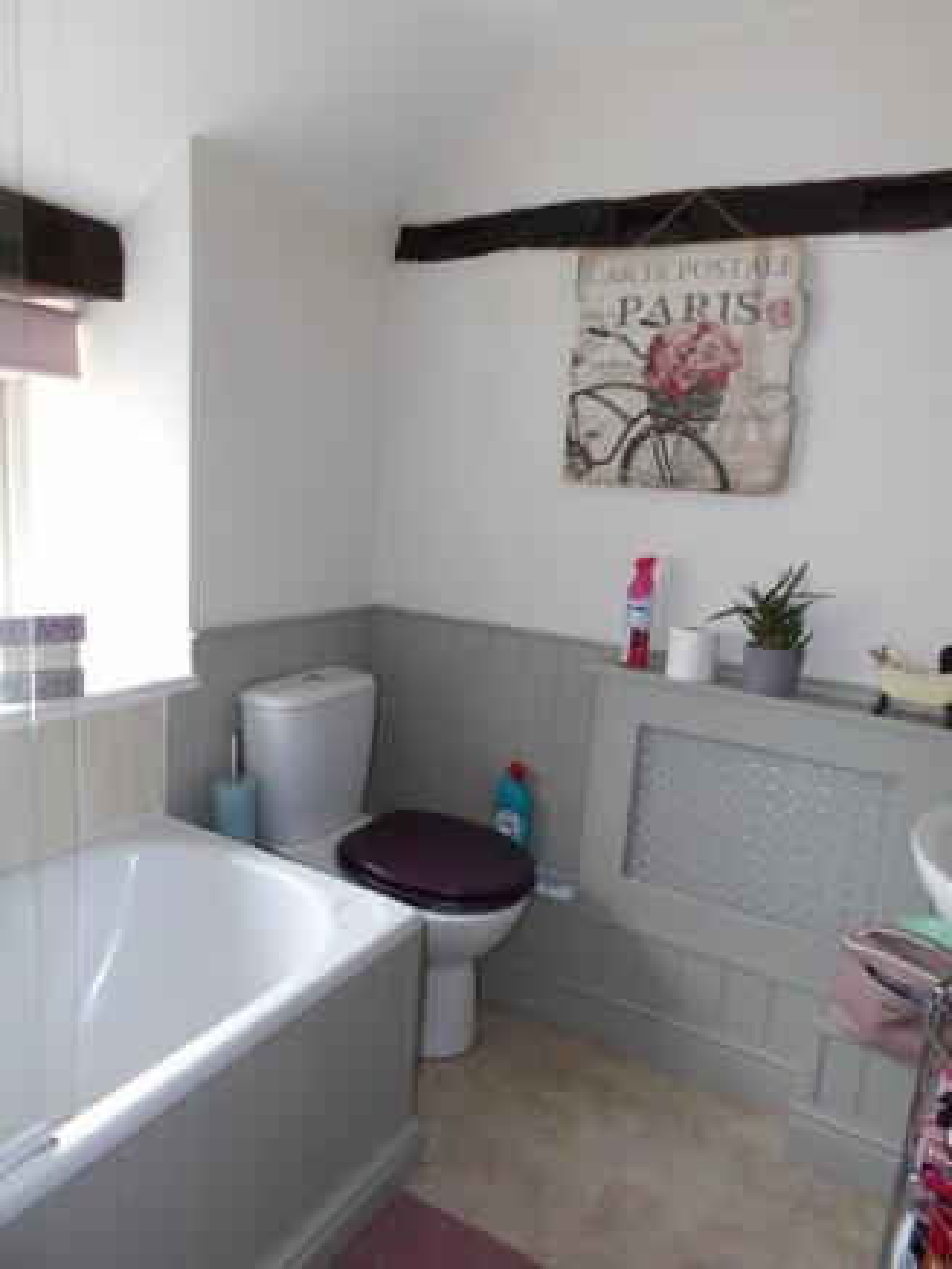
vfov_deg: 71.6
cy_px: 634
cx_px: 476
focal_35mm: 24
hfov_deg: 56.8
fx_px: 880
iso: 140
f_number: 4.1
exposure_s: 1/30
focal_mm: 4.3
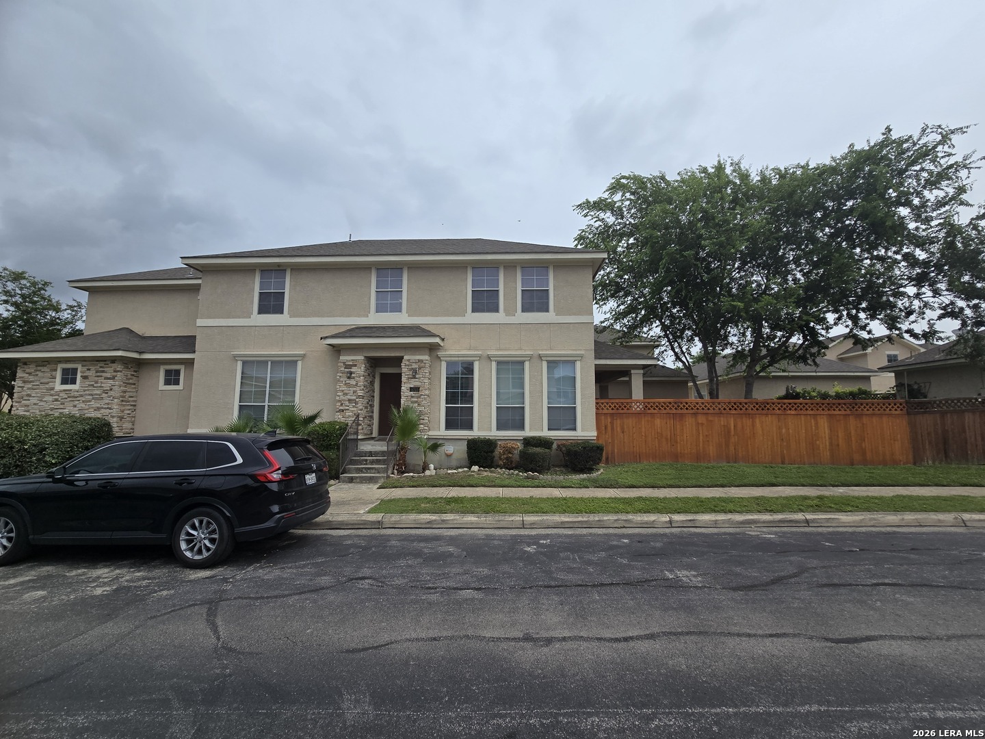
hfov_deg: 106.2
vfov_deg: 89.9
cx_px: 492
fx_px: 370
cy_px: 370
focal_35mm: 13
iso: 50
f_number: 2.2
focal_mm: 2.2
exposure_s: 1/3001
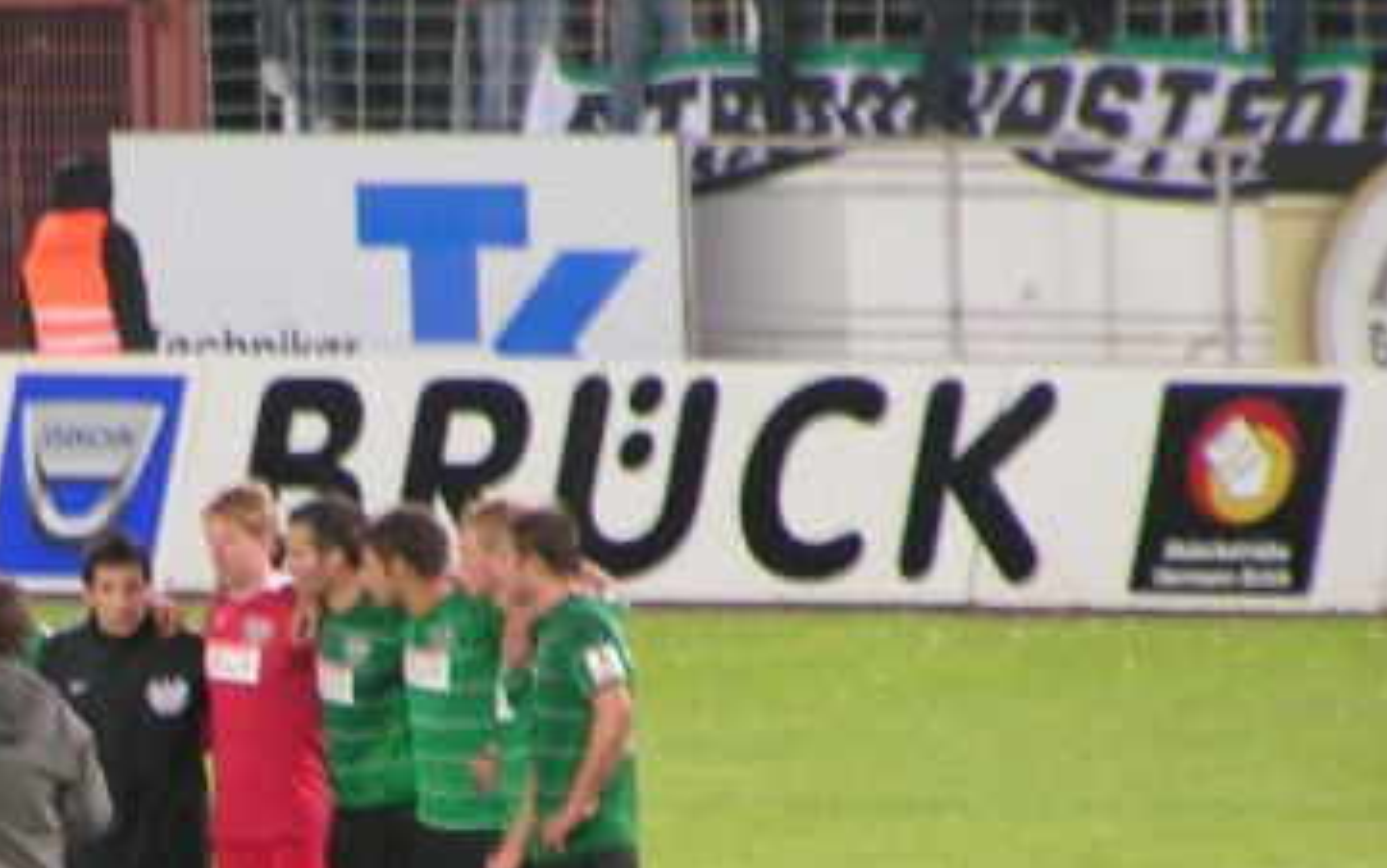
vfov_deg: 1.9
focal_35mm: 697
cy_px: 837
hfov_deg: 3.0
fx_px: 26359
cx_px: -77
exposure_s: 1/30
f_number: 3.5
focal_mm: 45.4
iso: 200
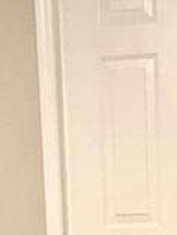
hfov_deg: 13.8
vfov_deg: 17.2
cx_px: 135
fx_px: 729
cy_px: 310
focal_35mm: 107
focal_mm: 2.22
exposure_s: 1/60
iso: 500
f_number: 2.2
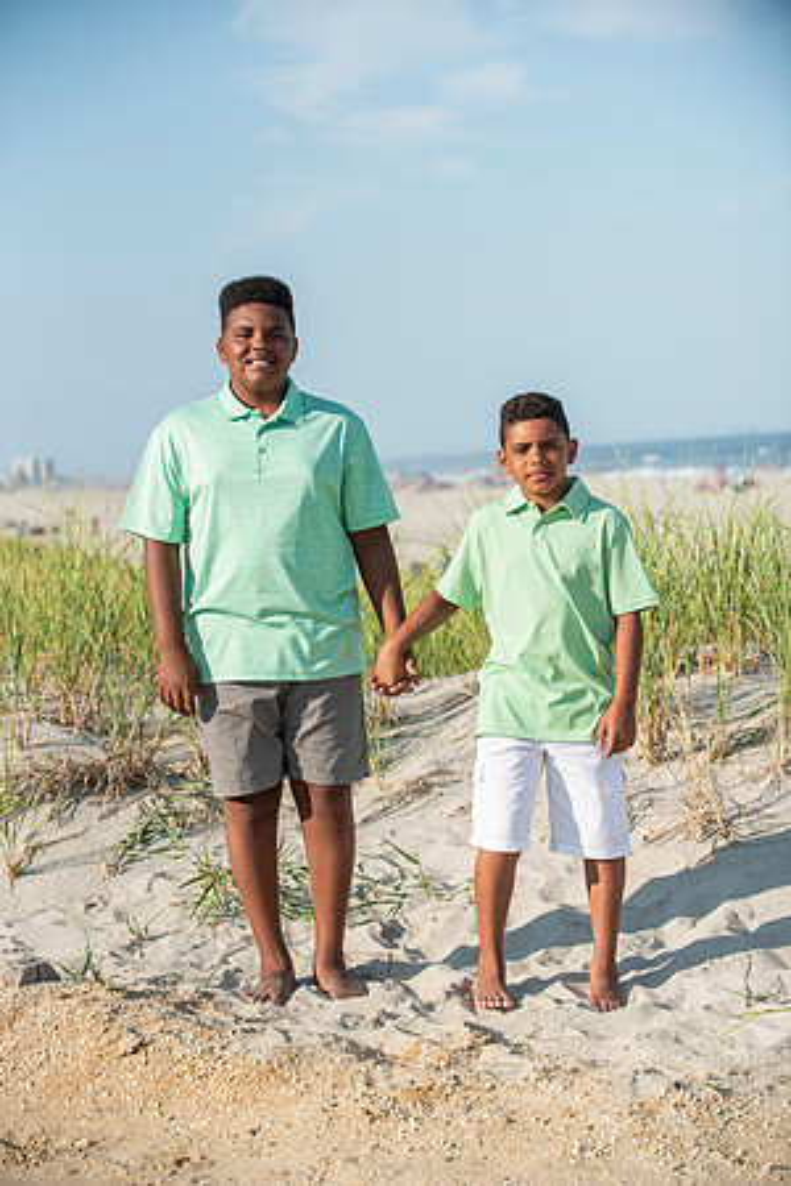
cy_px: 593
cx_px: 396
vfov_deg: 22.6
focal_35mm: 90
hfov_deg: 15.2
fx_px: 2966
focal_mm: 90
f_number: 4
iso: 250
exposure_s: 1/3200
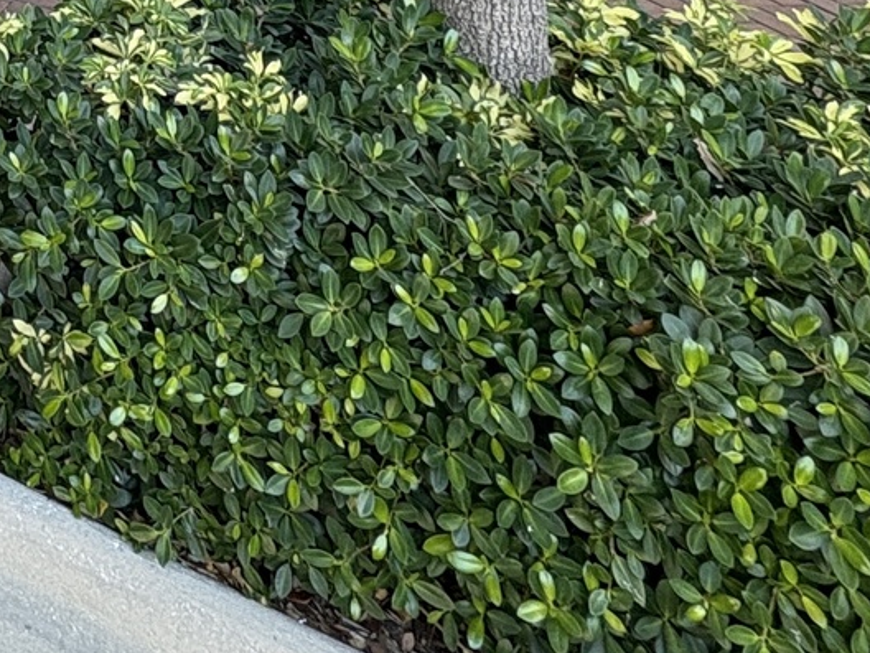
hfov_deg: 27.9
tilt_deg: +1.6
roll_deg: +1.3
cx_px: -343
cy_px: -536
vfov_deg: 19.8
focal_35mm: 53
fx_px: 1332
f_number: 2.2
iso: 80
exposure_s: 1/120
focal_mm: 2.22
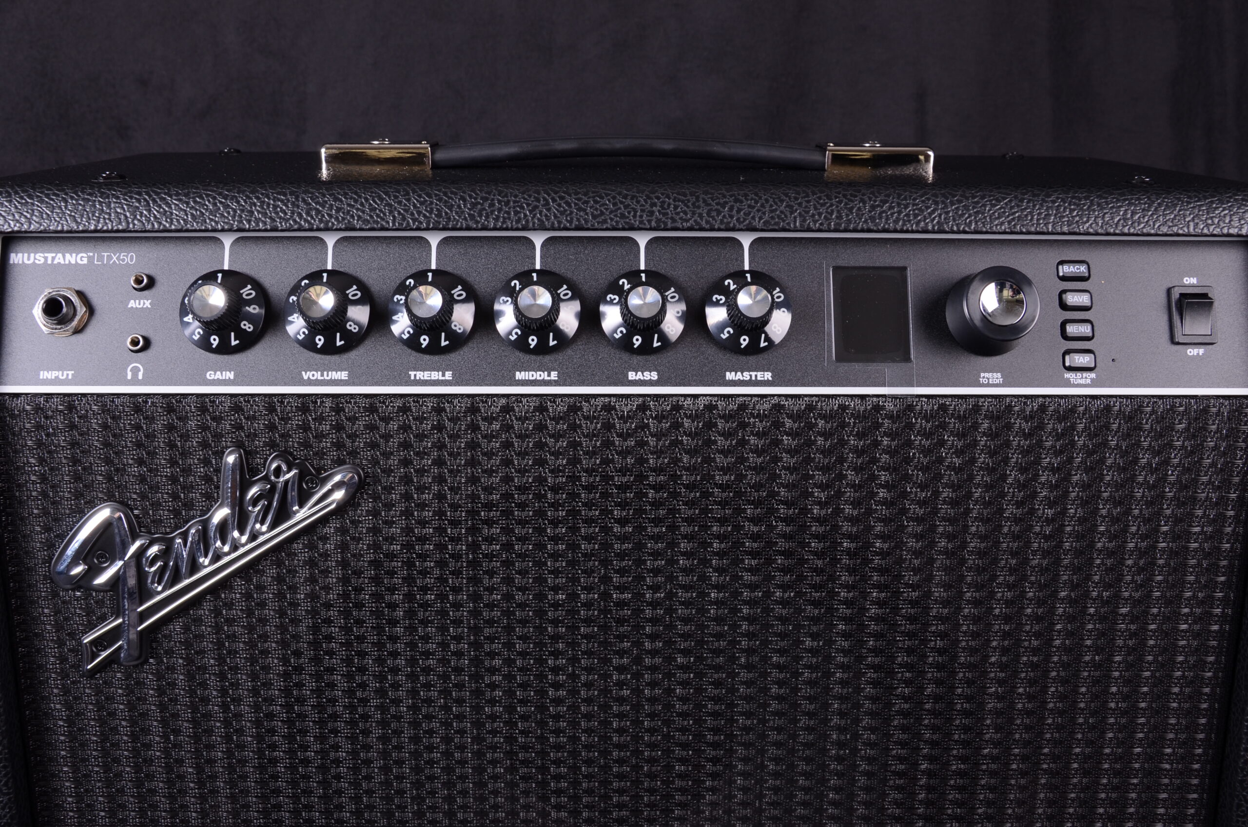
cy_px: 414
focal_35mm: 36
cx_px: 624
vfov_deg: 36.7
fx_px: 1246
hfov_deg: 53.2
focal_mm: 24
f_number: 10
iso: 200
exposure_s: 1/200
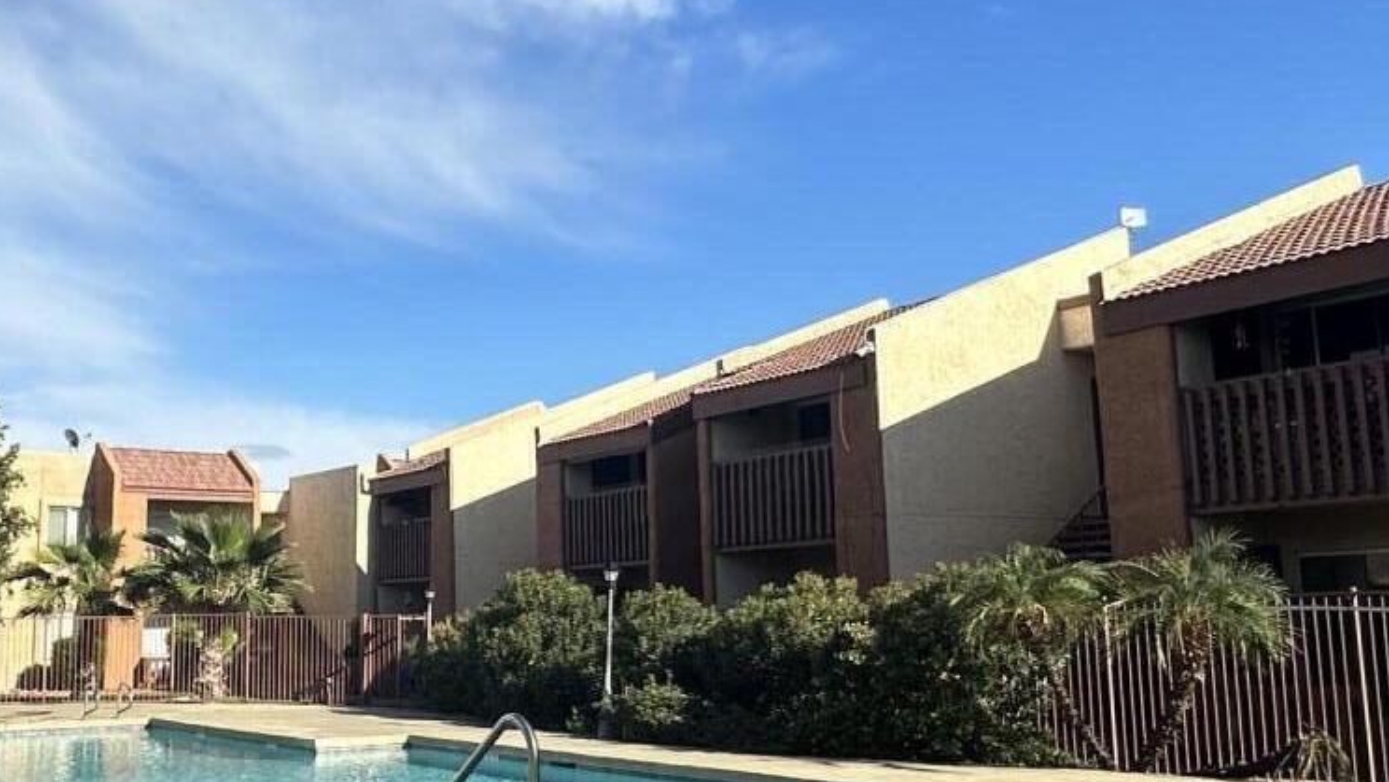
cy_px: 362
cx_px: 543
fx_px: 1510
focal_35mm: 41
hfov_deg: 49.0
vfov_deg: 29.0
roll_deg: +0.8
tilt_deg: +9.3
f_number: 2.2
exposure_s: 1/1383
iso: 50
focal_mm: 2.22
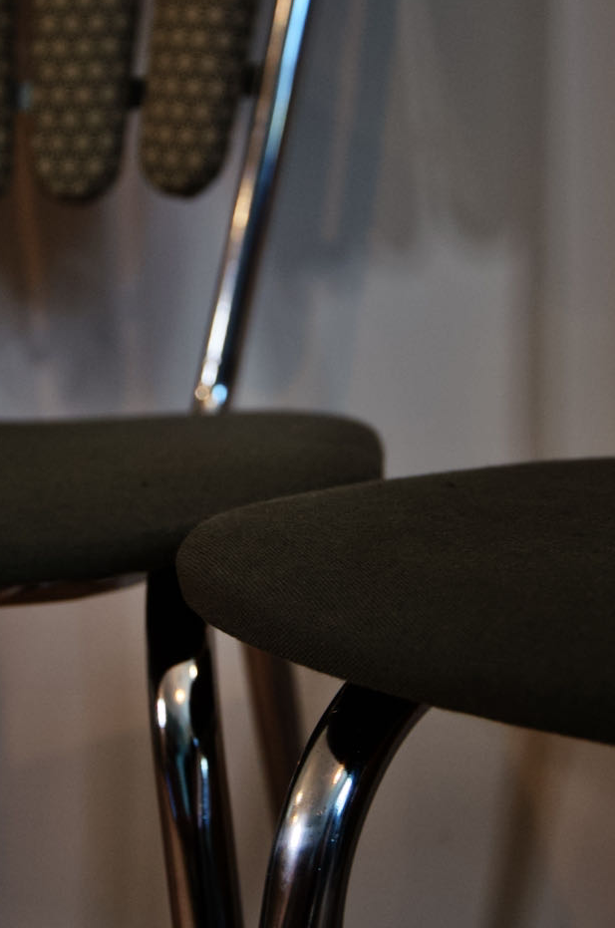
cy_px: 426
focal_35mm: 99
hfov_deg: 13.8
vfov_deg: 20.6
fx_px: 2547
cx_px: 241
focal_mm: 48
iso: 1600
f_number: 4.8
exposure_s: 1/40
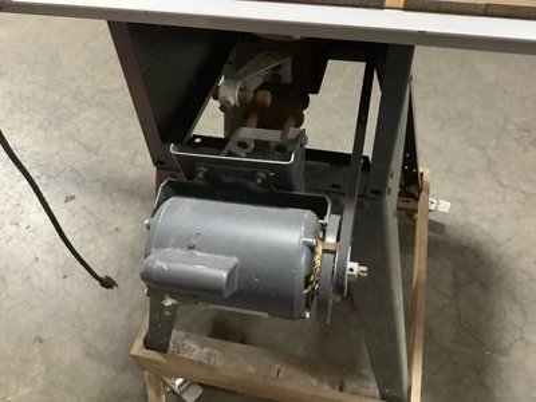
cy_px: 201
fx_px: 480
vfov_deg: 45.4
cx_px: 268
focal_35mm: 31
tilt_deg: -49.8
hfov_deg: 58.4
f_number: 2.4
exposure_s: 1/20
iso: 800
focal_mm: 3.3
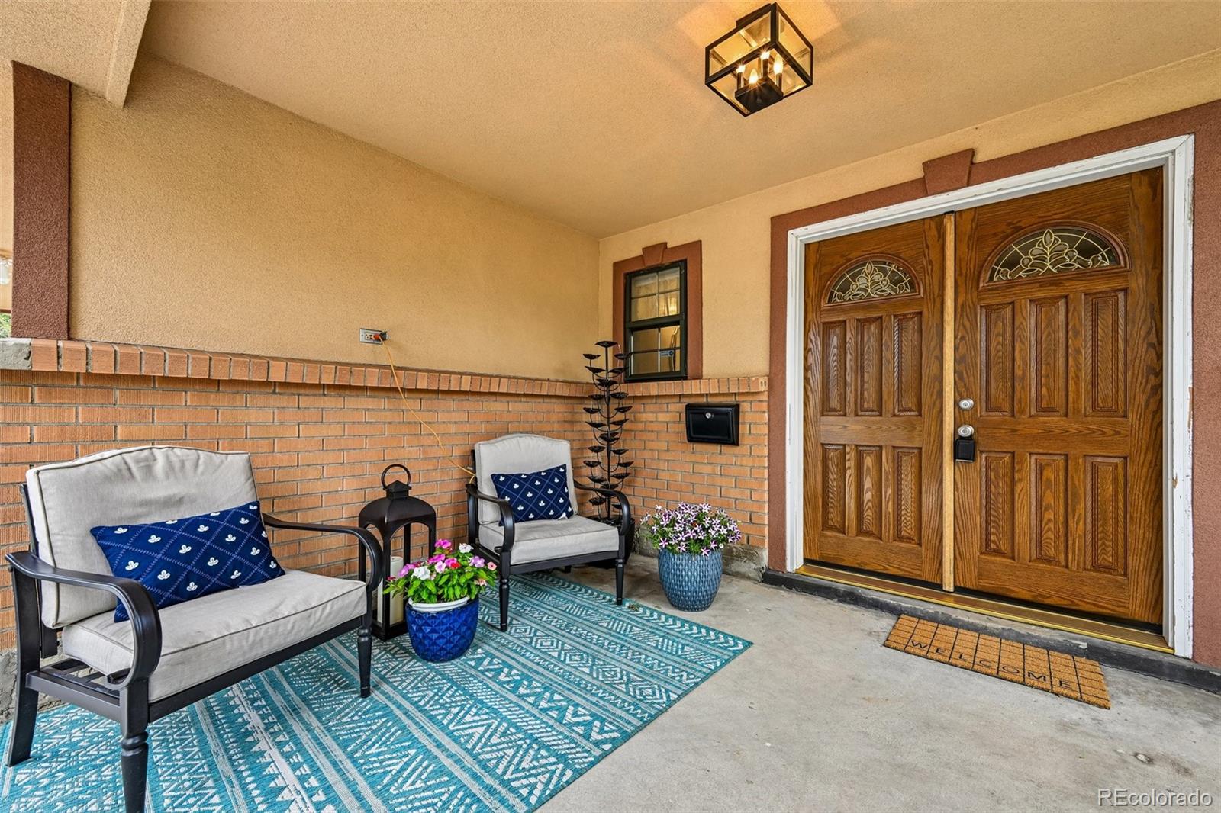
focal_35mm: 14
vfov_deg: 81.2
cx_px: 610
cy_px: 406
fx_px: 475
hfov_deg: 104.3
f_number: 10
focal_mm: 14
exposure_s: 1/15
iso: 160
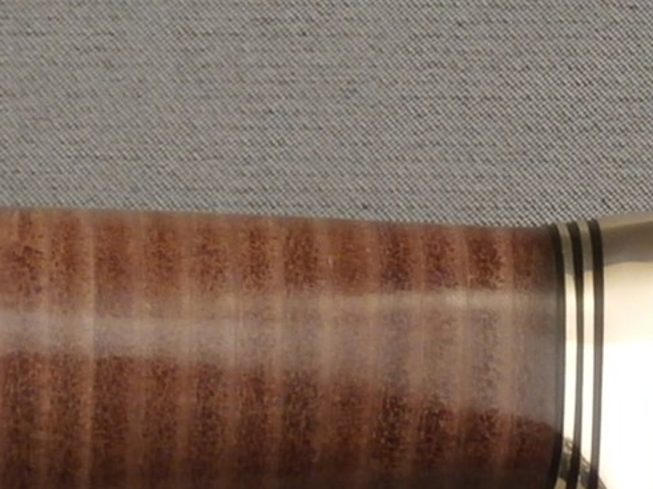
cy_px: 391
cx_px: 25
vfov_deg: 8.4
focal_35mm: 176
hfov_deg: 11.1
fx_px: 3319
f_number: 4.2
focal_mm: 10.76
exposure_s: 1/13
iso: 400
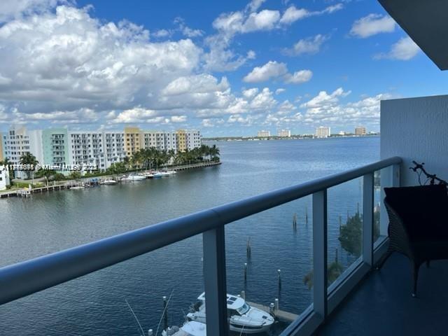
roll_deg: +1.5
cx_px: 224
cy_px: 168
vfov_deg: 53.1
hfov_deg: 67.3
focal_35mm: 26
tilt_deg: -4.4
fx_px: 336
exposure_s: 1/5882
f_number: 1.5
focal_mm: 5.7
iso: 50
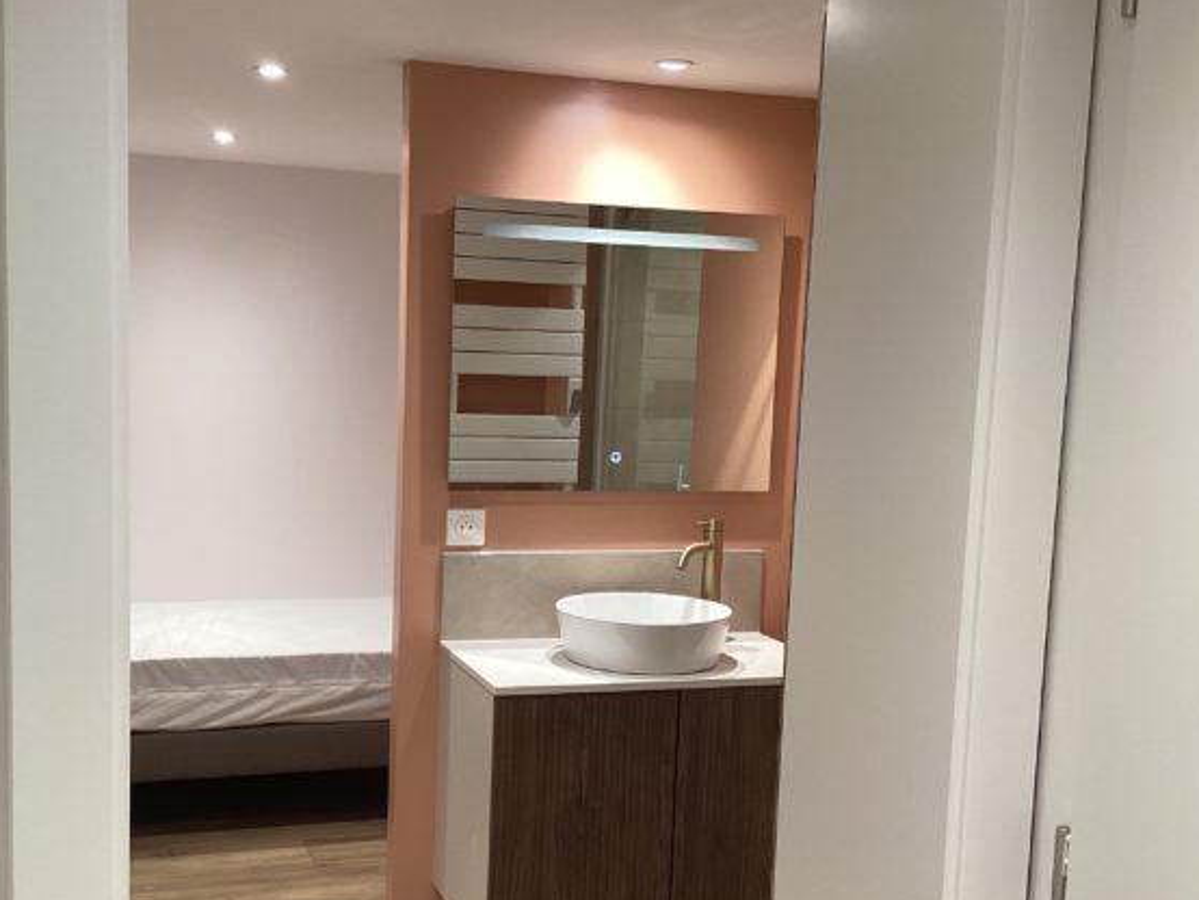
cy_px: 531
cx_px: 550
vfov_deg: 34.3
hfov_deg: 44.7
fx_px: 1455
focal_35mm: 42
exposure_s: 1/50
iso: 100
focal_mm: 3.3
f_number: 2.4
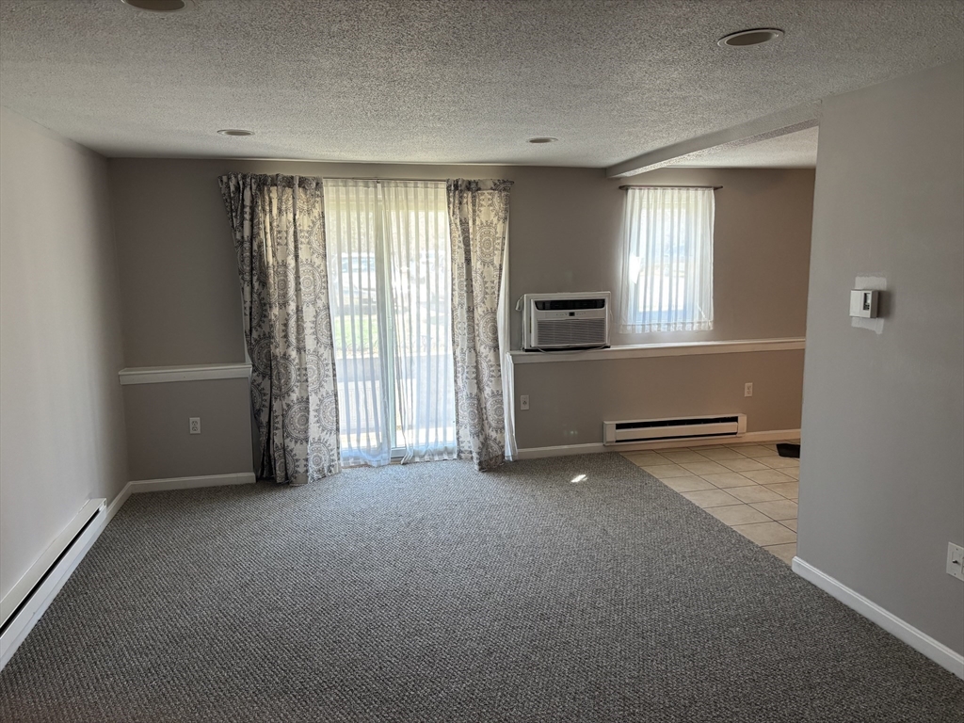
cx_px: 482
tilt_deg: -8.2
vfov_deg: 53.1
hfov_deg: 67.3
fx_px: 724
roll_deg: +1.3
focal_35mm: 26
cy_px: 362
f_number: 1.6
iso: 125
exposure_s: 1/60
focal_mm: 5.96
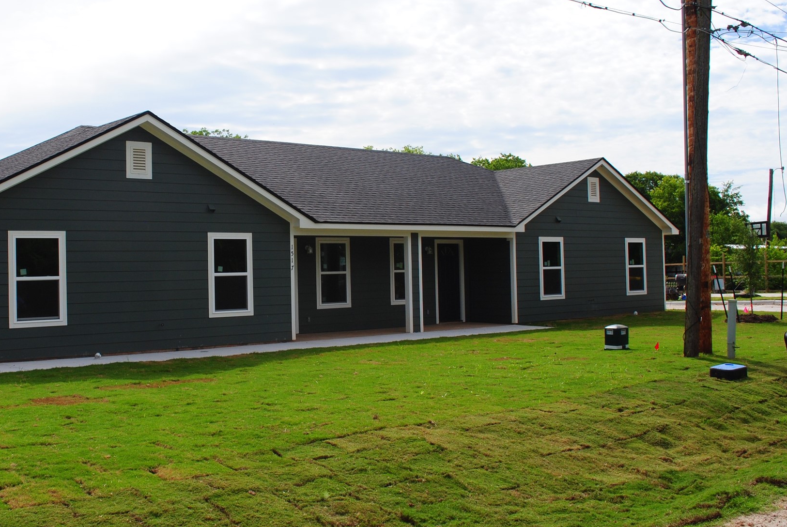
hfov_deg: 47.7
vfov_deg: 33.5
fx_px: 876
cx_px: 267
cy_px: 241
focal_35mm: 40
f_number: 10
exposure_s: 1/250
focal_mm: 20
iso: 180
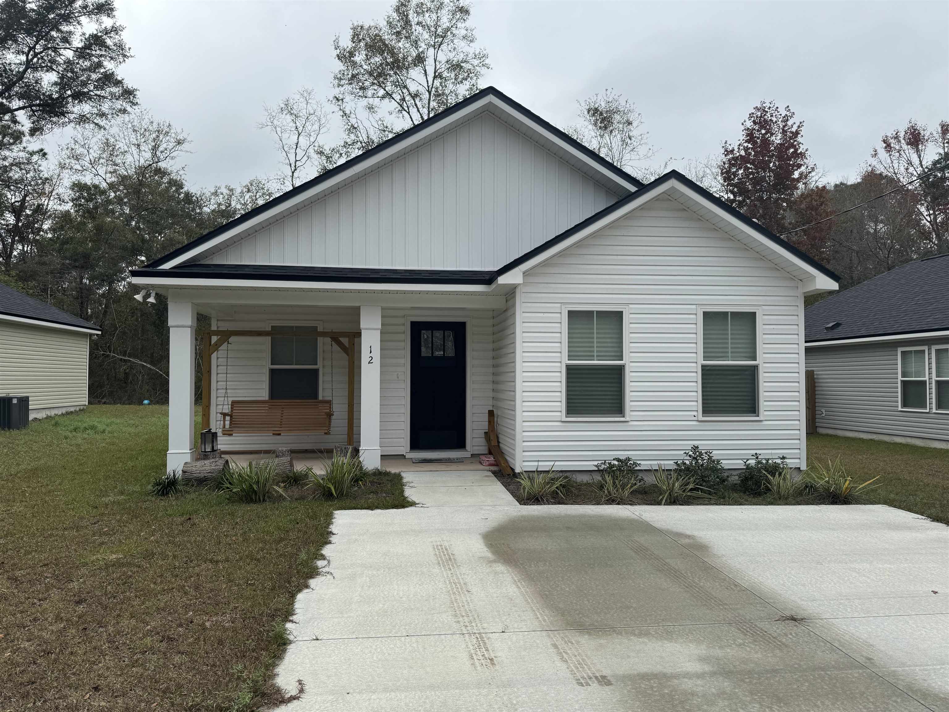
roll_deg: +0.0
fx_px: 658
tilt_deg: +1.6
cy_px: 356
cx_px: 474
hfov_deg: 71.6
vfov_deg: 56.8
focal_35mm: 24
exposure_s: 1/3096
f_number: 1.78
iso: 80
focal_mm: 6.76
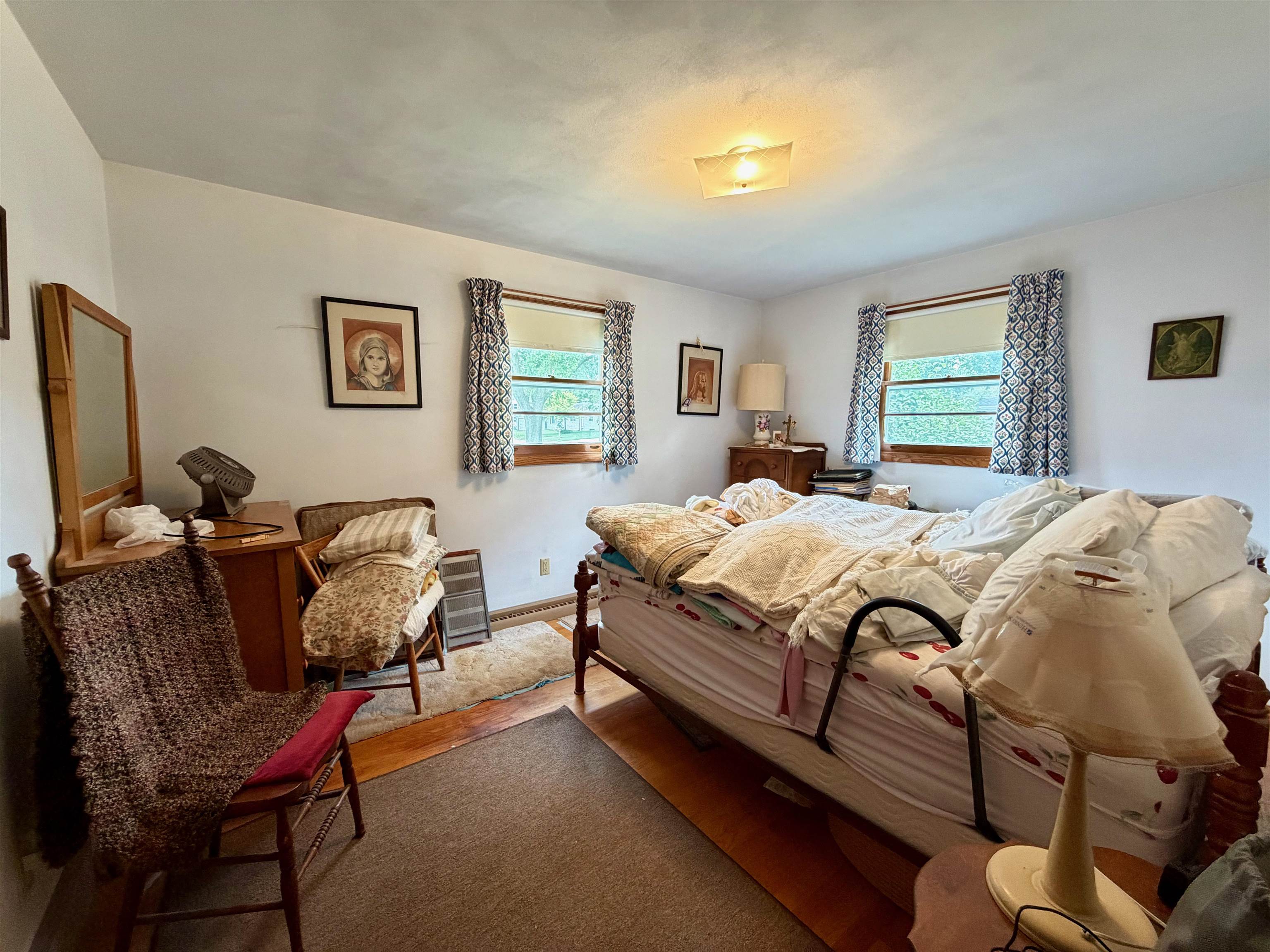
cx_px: 635
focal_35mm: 14
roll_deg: +0.6
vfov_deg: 85.7
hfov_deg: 102.1
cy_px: 476
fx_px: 514
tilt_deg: -5.7
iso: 320
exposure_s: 1/60
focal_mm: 2.22
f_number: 2.2
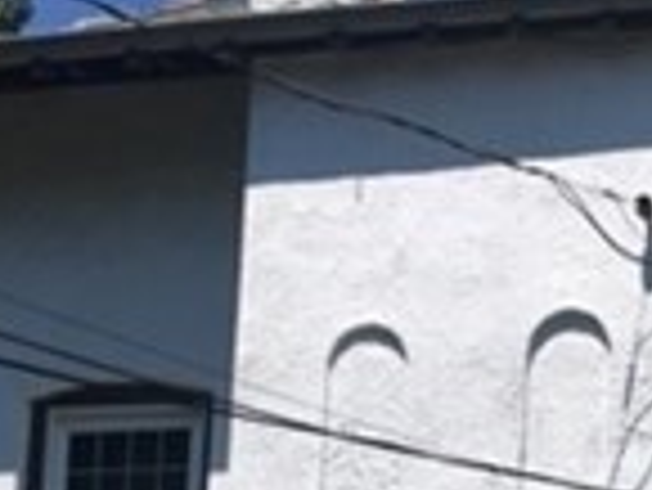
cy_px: 890
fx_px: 2262
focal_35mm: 120
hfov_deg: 16.0
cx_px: 679
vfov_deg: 11.5
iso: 25
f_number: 2.2
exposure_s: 1/3077
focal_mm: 4.15
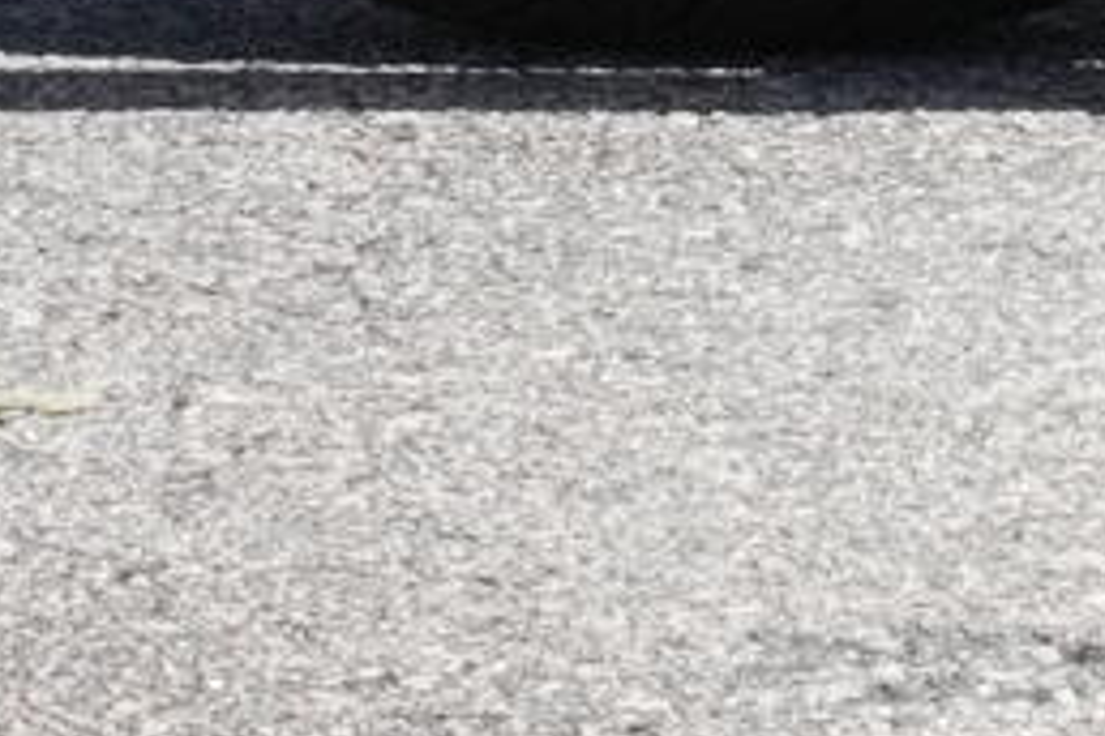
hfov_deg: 4.9
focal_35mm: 408
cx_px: 2814
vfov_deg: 3.3
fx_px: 12535
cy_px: -1930
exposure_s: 1/640
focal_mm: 52.7
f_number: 13
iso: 1250
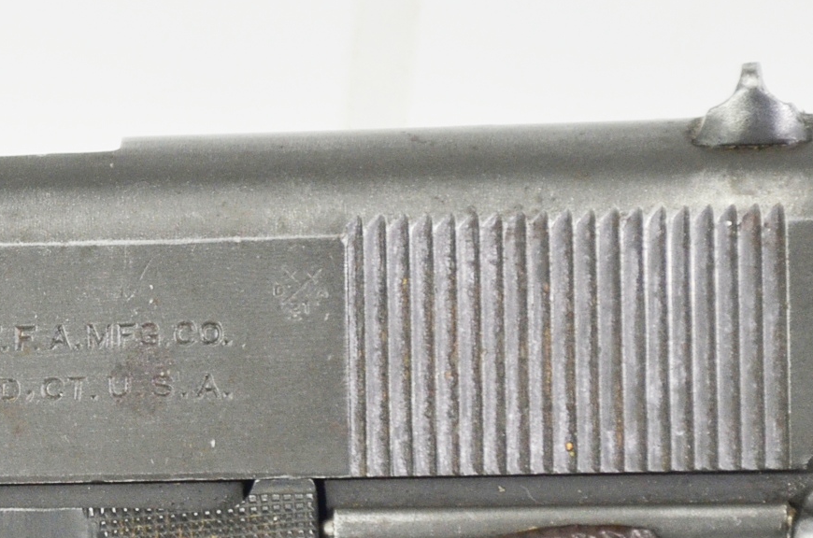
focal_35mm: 573
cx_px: 27
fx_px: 12921
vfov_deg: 2.4
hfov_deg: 3.6
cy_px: 398
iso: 800
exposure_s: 1/250
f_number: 5.6
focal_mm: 135
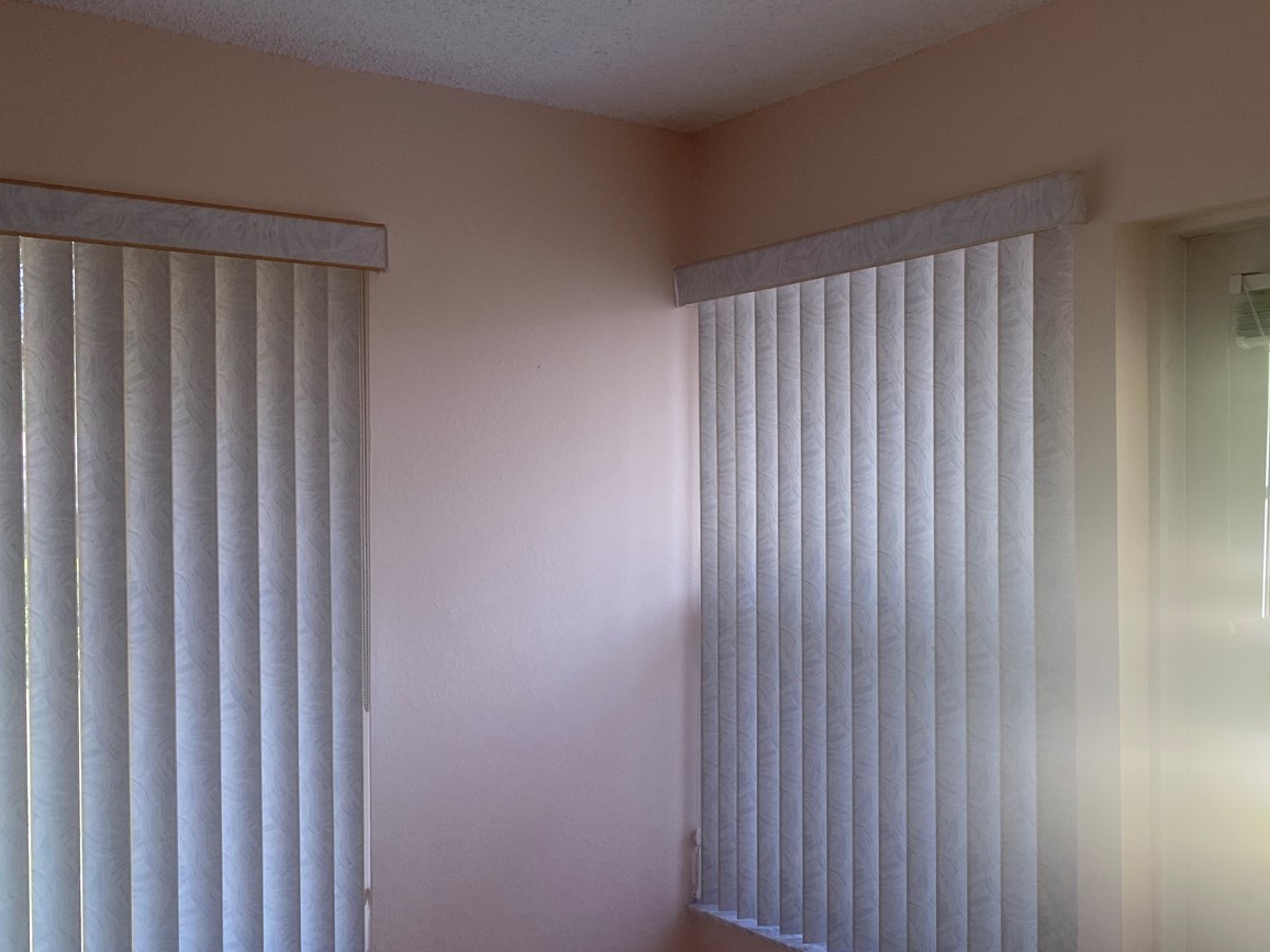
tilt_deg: +1.0
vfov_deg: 39.6
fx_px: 1321
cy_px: 504
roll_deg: -0.5
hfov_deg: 50.8
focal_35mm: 36
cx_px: 800
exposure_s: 1/121
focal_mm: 4.25
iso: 80
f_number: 1.8
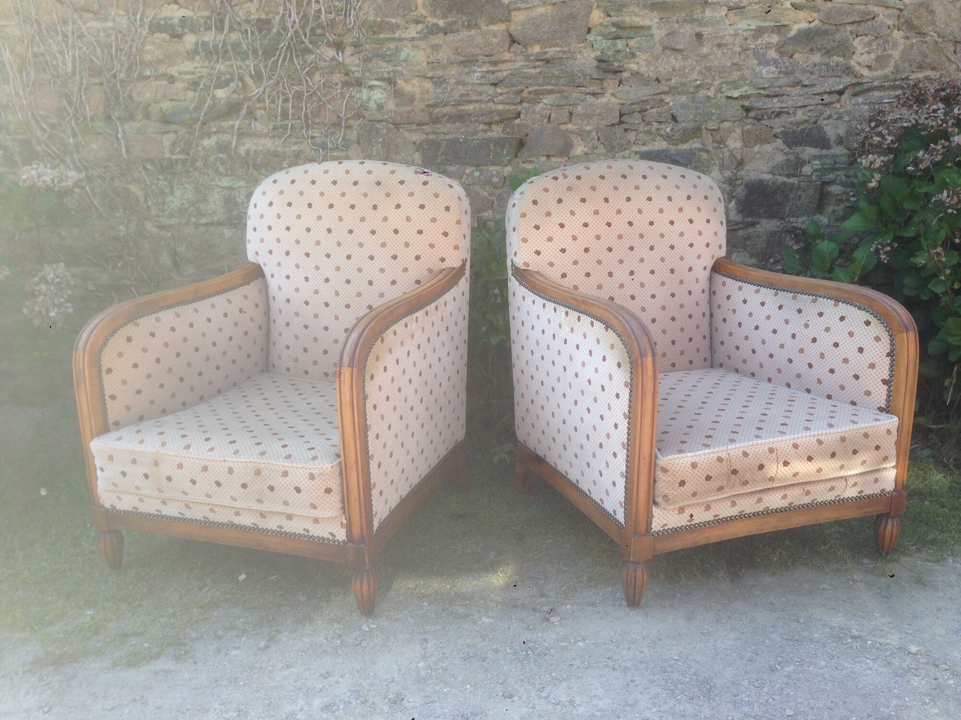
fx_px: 916
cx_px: 480
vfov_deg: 42.9
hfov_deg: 55.4
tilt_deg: -11.5
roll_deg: +1.3
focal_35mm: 33
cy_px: 360
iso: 50
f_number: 2.4
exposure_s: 1/366
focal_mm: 4.12
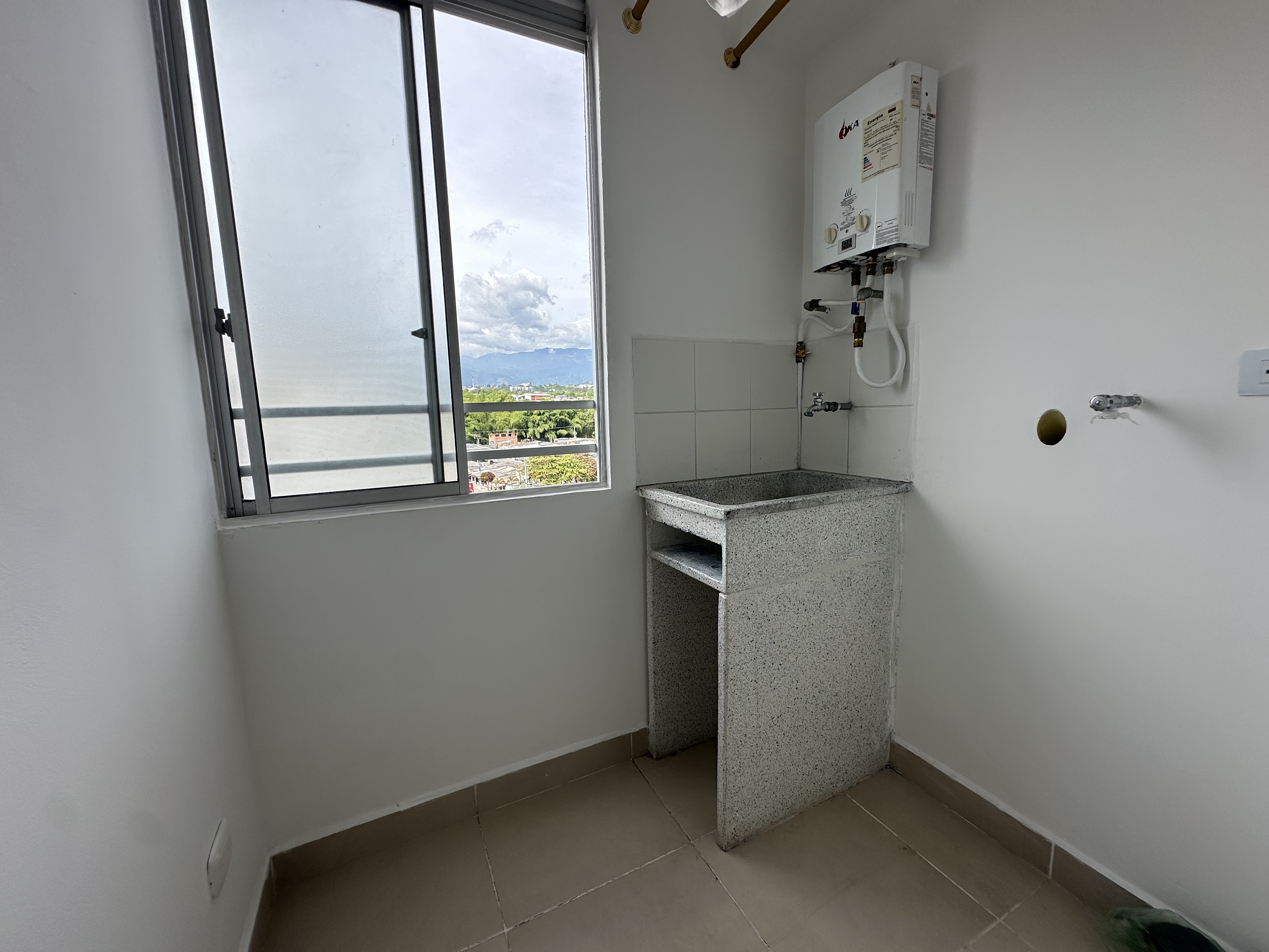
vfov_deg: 85.7
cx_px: 634
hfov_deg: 102.1
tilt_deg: -5.9
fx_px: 513
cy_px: 476
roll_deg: +1.2
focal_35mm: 14
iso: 40
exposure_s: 1/578
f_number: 2.2
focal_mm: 2.22
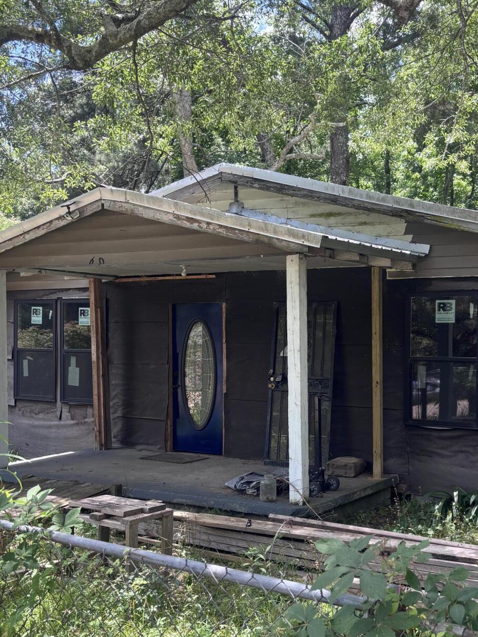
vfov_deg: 43.7
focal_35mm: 43
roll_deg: -1.2
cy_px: 372
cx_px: 336
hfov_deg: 33.2
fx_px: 792
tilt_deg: -3.6
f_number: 1.6
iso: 50
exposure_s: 1/312
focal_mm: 5.96
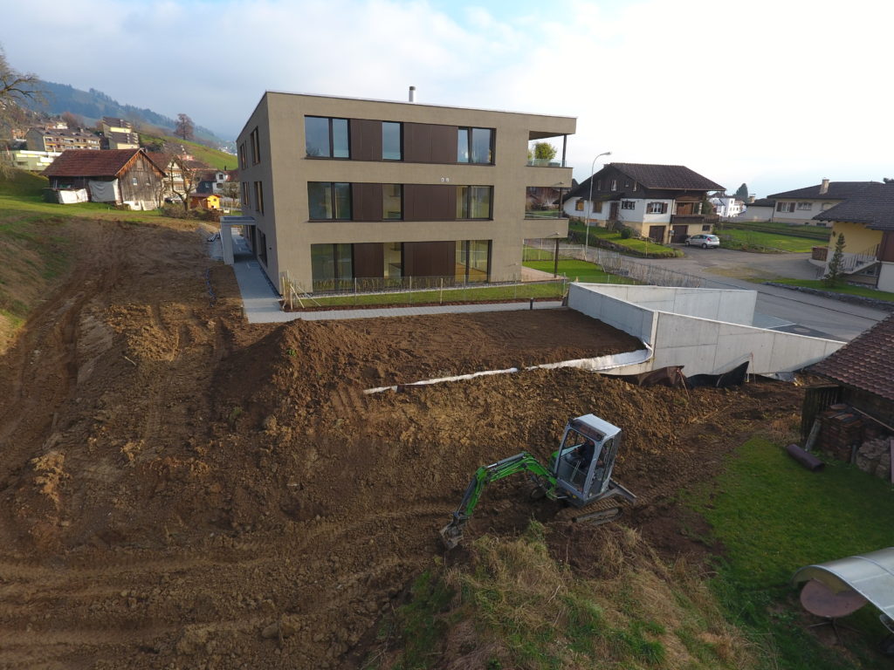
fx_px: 517
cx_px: 447
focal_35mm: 20
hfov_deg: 81.7
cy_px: 335
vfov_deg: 66.0
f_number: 2.8
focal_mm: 3.61
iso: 100
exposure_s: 1/245
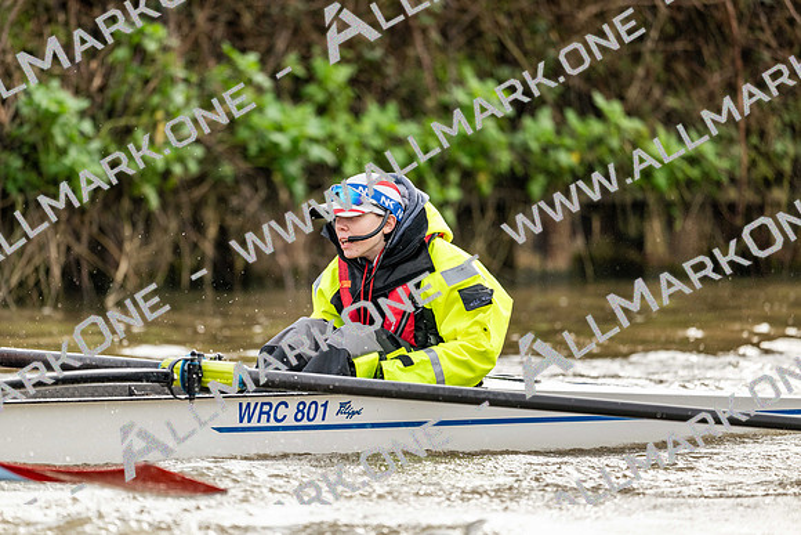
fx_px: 8902
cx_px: 400
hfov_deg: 5.2
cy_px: 268
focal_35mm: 400
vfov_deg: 3.4
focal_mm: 400
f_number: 4.5
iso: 640
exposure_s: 1/1600
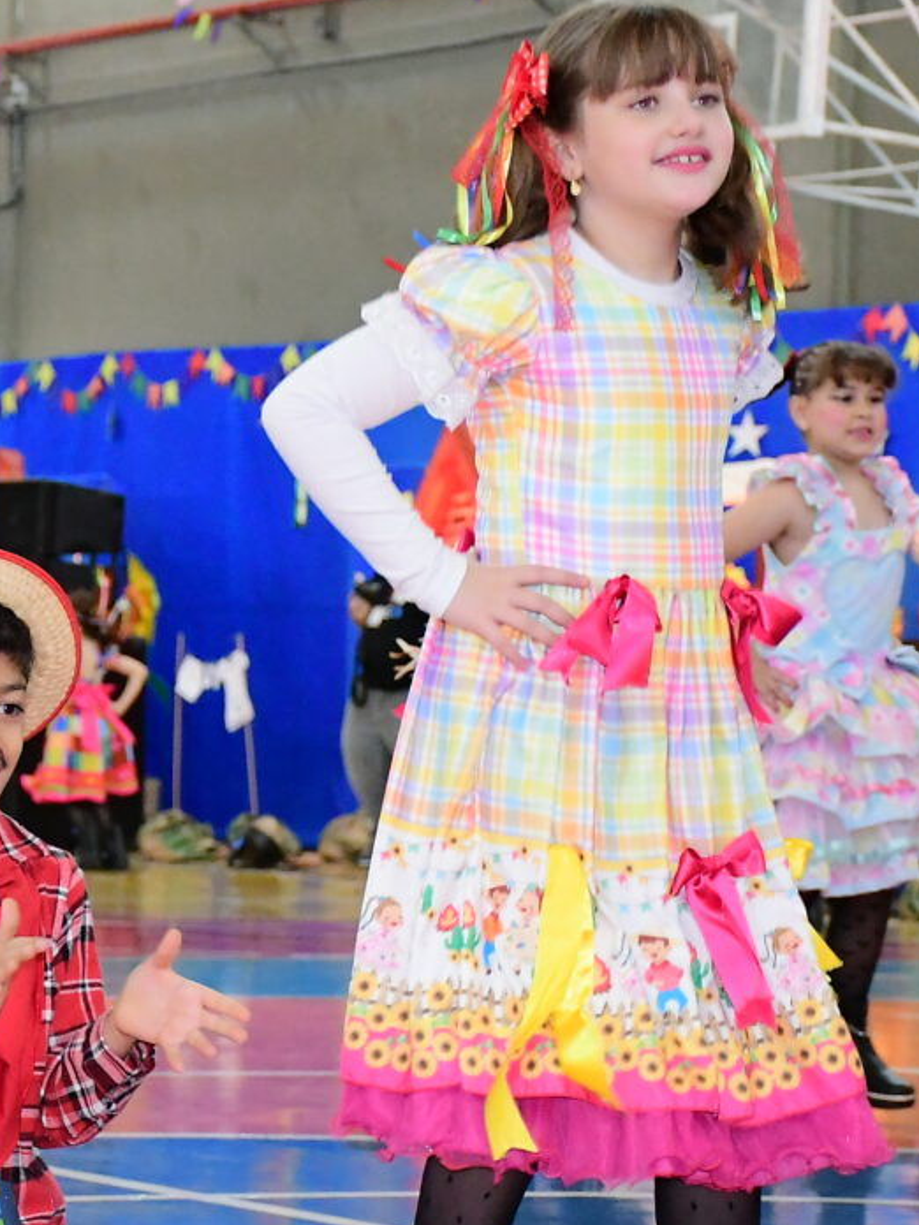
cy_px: 695
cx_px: -14
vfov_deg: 9.9
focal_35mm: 199
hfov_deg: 7.4
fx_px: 7044
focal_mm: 50
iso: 4000
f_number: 5
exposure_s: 1/250
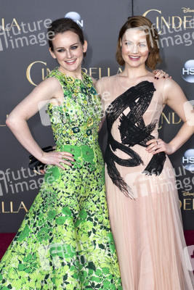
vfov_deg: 28.8
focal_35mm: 70
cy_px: 145
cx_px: 97
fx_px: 565
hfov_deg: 19.5
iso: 400
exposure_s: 1/400
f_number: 4
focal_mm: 70
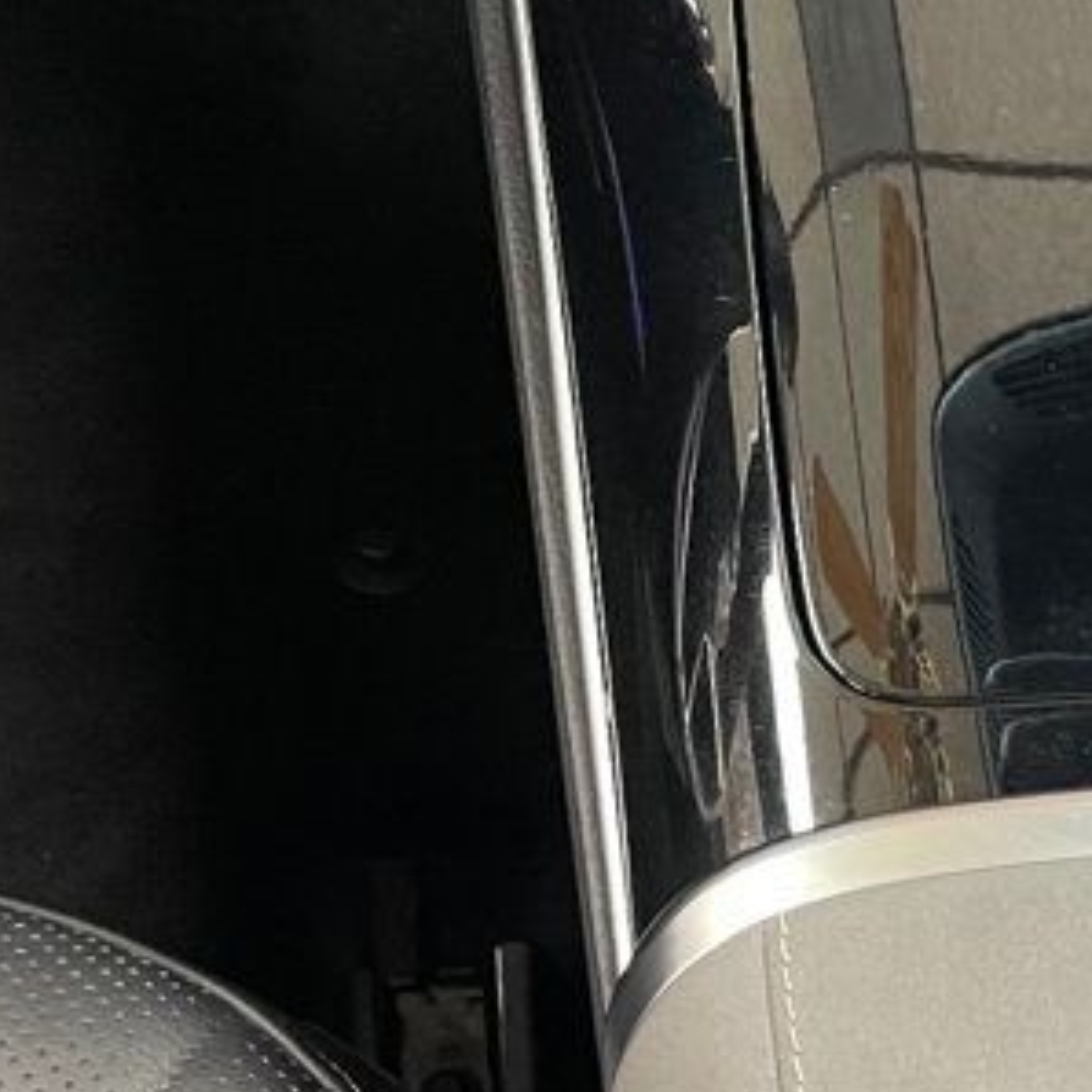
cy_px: 1114
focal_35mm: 79
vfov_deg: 21.1
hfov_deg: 19.1
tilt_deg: -64.5
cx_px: 1653
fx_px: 2820
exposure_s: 1/36
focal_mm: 4.2
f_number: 1.6
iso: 400
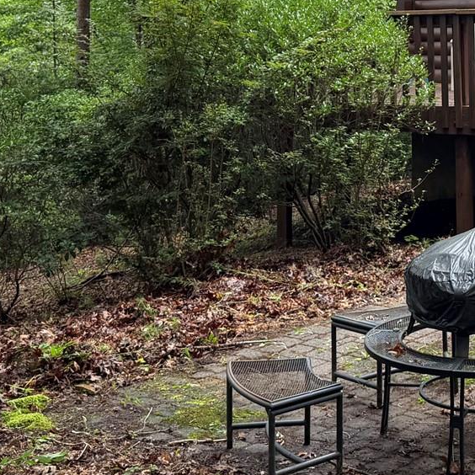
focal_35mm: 77
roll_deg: +0.1
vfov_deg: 21.4
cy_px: -43
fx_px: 1195
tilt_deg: +2.8
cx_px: 429
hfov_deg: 21.9
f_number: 1.78
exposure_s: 1/220
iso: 80
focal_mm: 6.76
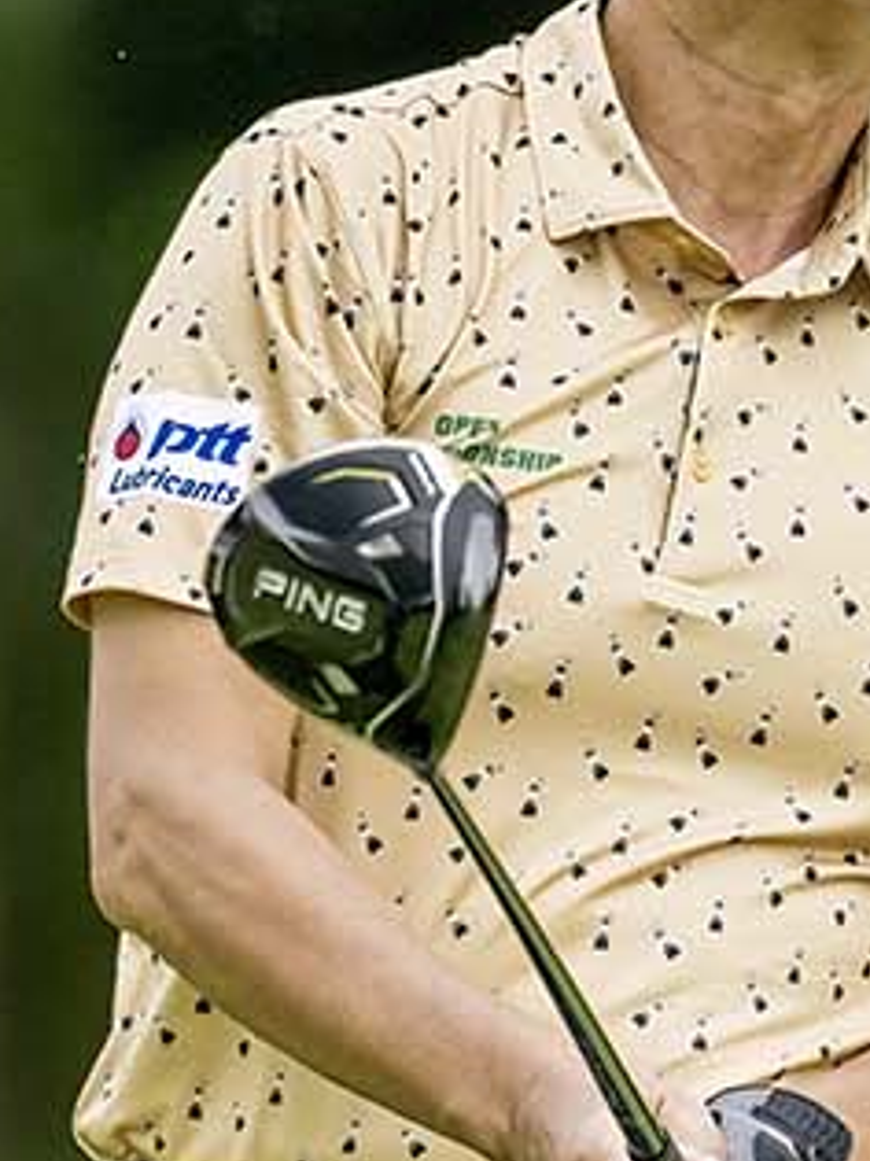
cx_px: 549
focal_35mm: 1758
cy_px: 1485
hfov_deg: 0.8
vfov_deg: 1.1
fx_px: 58951
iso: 1100
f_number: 2.8
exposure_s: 1/3200
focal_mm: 400
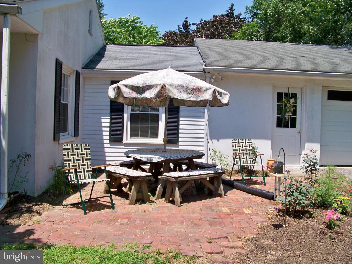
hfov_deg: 55.4
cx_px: 176
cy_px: 132
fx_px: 336
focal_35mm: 33
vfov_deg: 42.9
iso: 100
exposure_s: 1/800
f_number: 4
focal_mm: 5.85
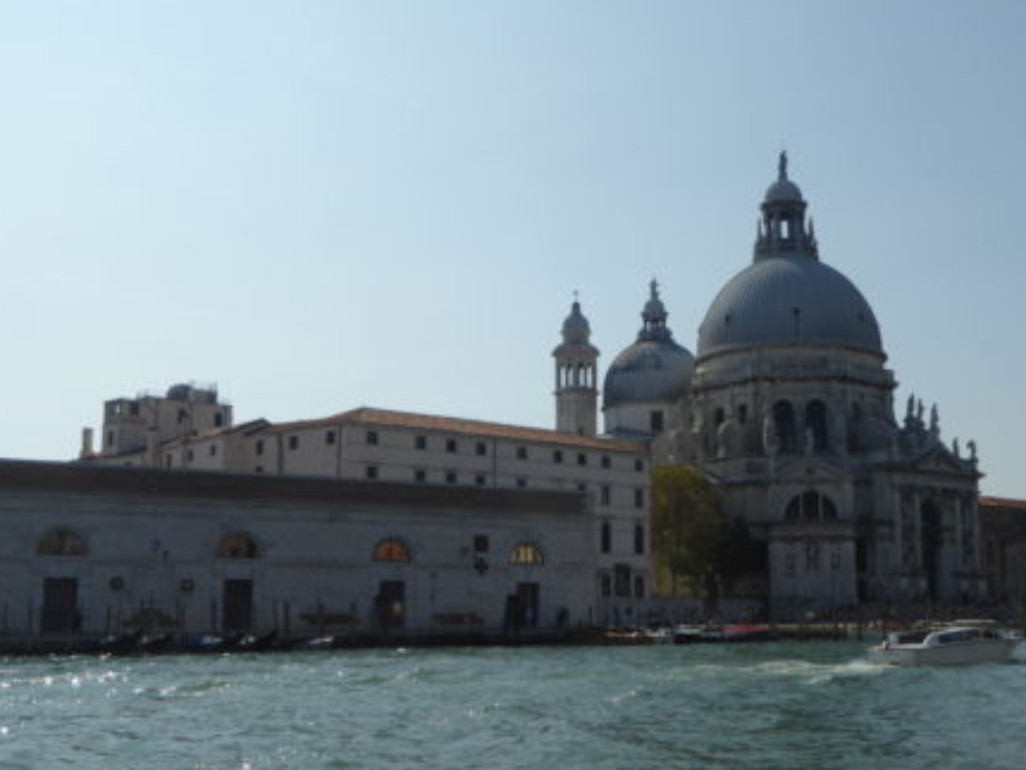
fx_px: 1364
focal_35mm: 46
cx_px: 587
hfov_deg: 41.1
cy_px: 458
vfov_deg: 31.5
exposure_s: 1/1600
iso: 100
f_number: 4.5
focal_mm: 5.8
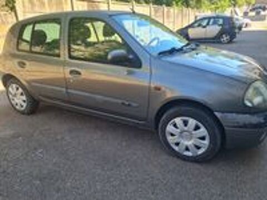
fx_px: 201
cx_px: 134
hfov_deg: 67.3
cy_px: 100
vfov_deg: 53.1
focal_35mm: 26
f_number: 1.8
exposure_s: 1/289
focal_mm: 5.4
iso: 50
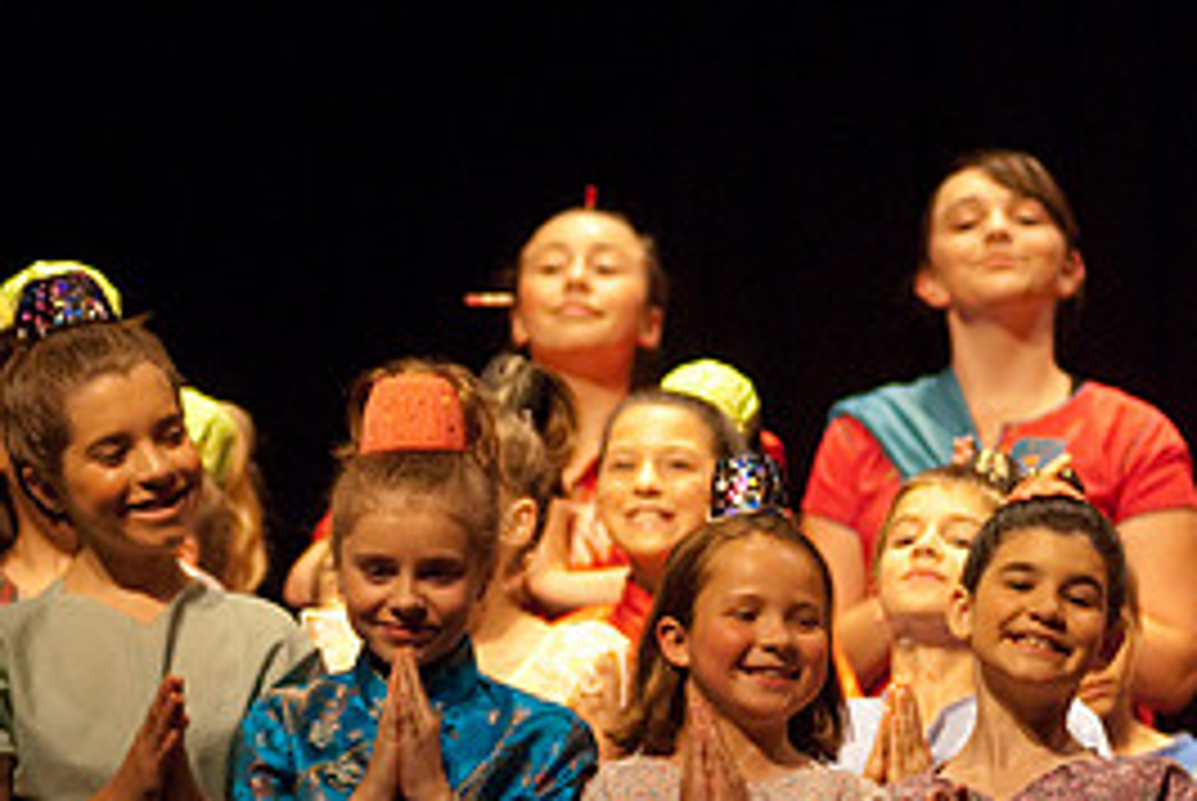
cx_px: 194
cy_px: 662
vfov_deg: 3.6
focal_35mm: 380
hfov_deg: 5.4
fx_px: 12649
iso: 1000
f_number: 2.8
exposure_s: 1/125
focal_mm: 116
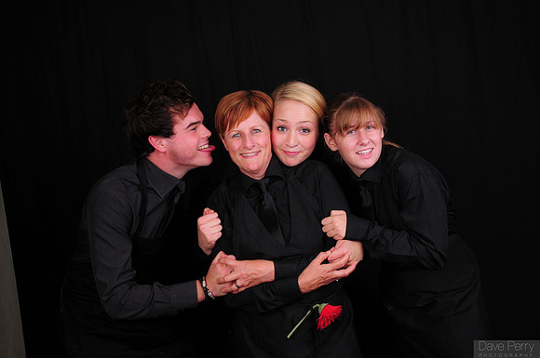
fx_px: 607
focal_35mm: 40
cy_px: 179
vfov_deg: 32.9
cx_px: 270
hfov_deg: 48.0
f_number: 8
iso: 200
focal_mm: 27
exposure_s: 1/125
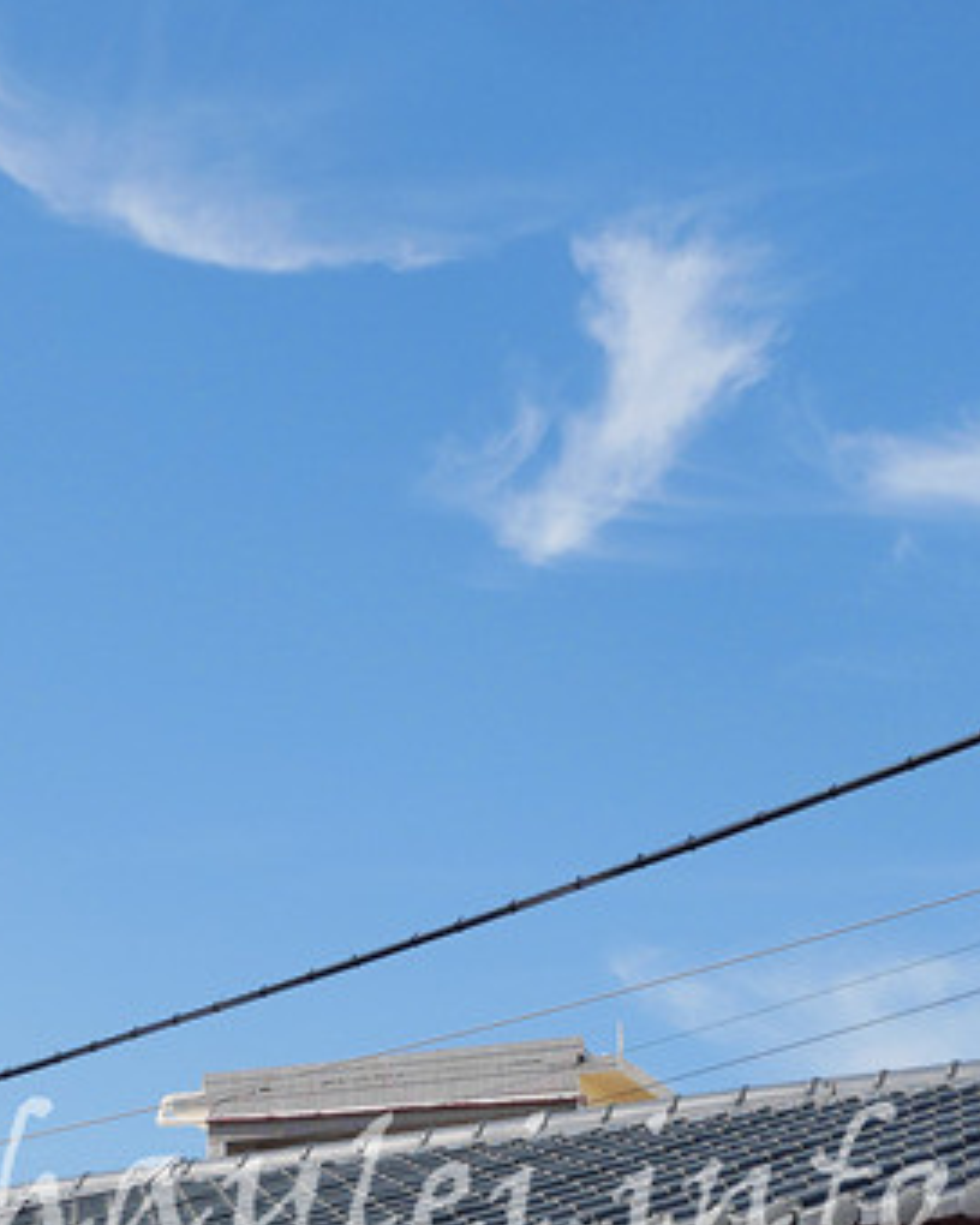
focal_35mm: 86
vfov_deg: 21.7
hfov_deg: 17.8
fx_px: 3118
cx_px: 249
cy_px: 1113
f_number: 5
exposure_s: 1/1000
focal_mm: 15
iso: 200
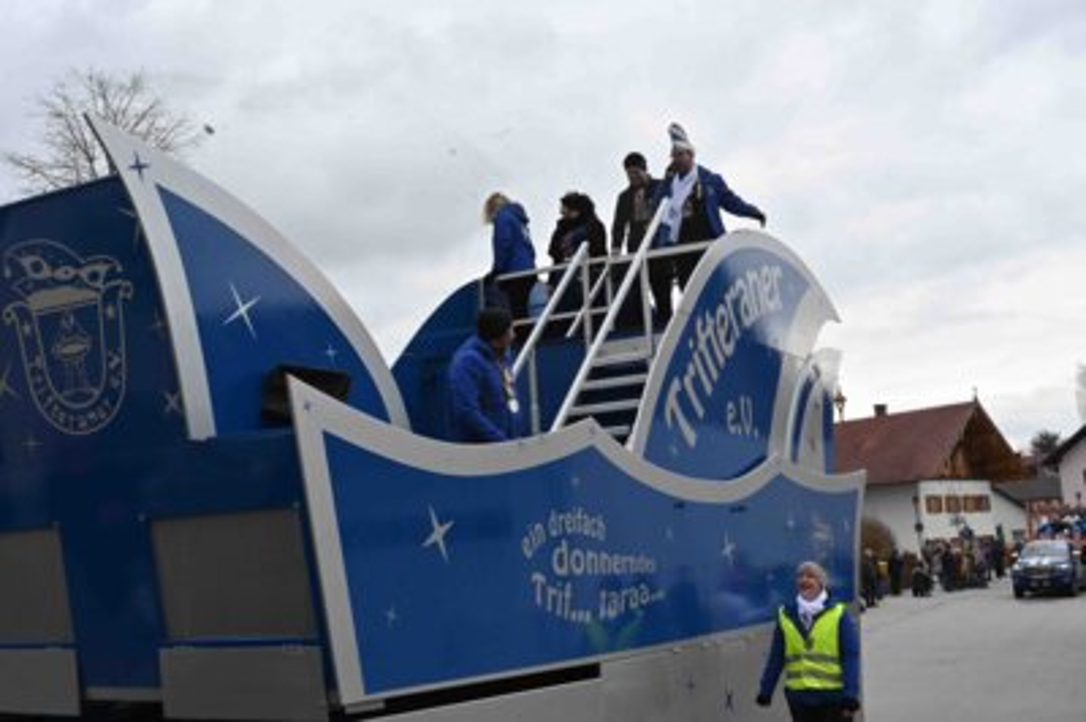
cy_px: 361
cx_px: 543
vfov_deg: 32.6
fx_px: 1236
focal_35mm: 41
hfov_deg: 47.4
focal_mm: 41
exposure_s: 1/800
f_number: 14
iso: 2500
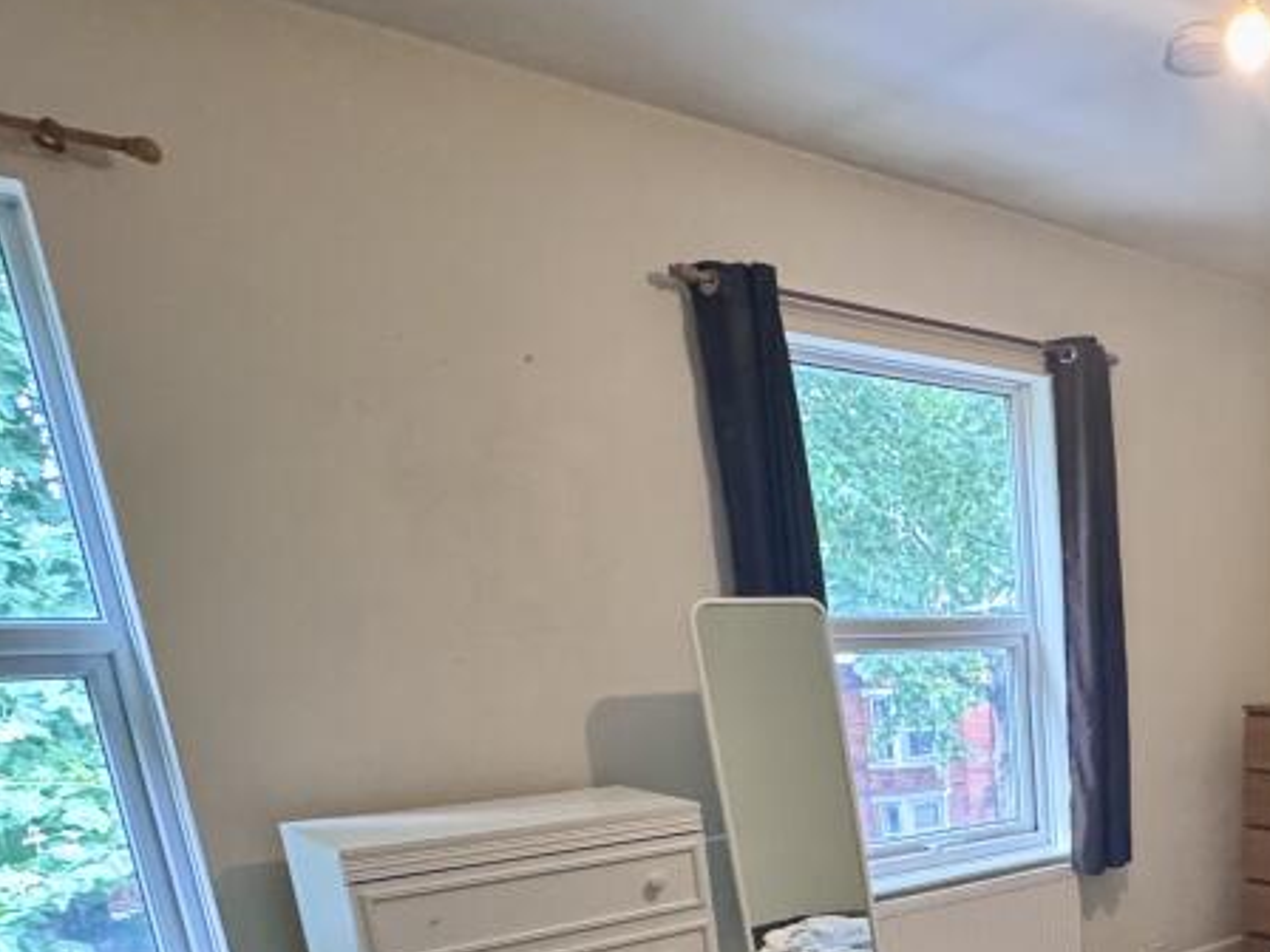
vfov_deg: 38.8
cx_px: 1174
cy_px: 966
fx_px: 1174
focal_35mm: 32
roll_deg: +2.1
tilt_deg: -15.7
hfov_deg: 49.7
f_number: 2.2
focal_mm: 2.22
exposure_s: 1/60
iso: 500
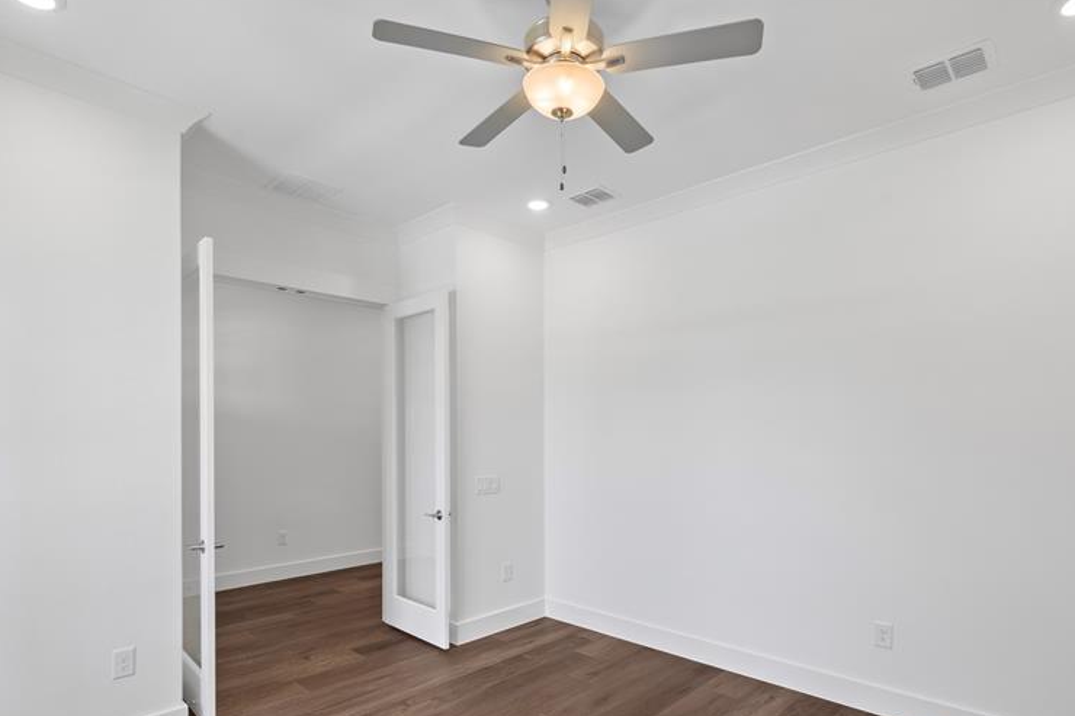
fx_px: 537
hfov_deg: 90.0
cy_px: 439
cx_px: 532
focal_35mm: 18
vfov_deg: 66.5
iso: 250
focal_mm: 13
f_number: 8
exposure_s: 1/1.25
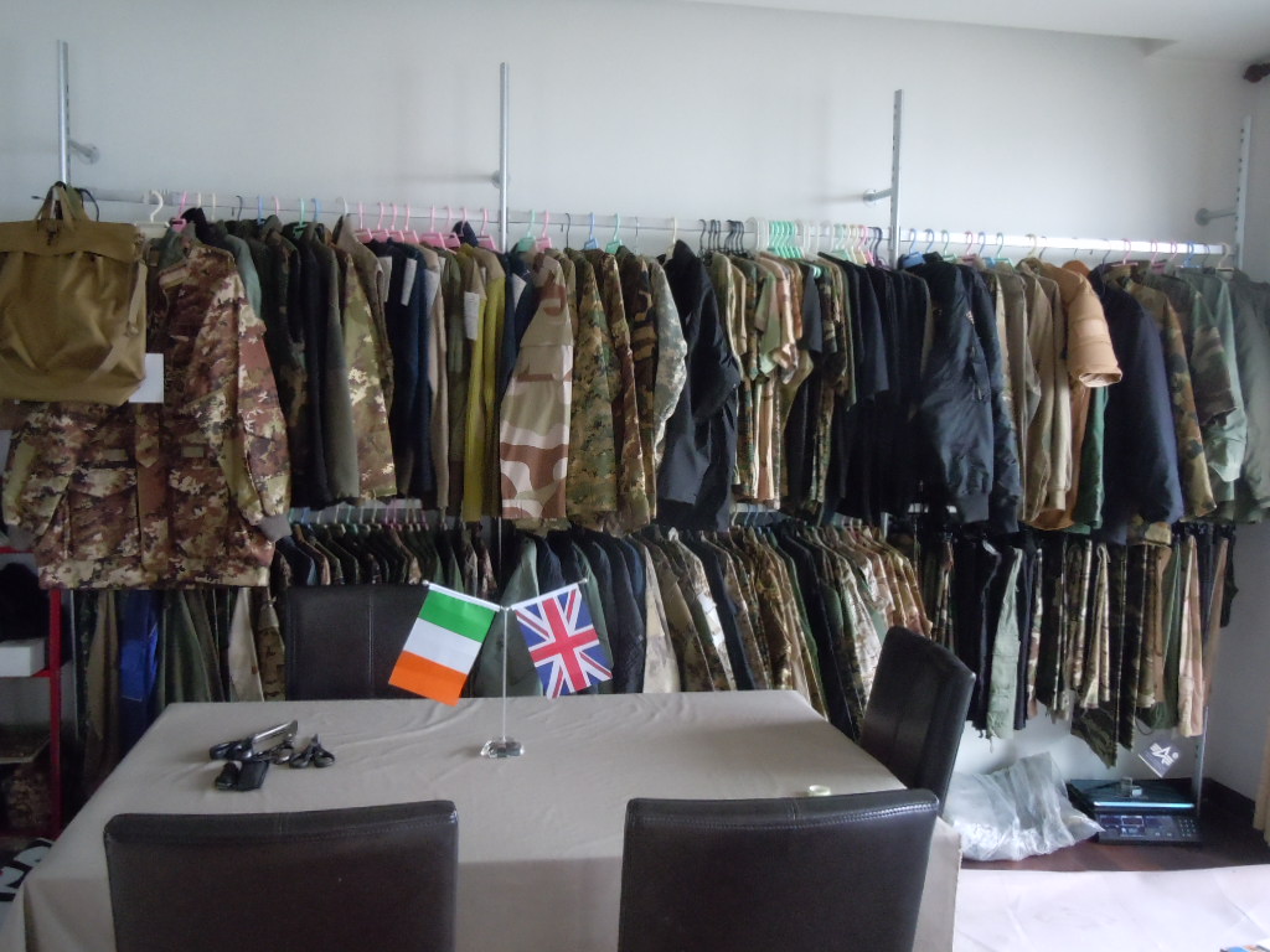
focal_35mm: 33
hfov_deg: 55.4
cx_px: 635
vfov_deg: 42.9
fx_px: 1211
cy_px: 476
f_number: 4
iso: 800
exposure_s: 1/10
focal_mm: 5.9
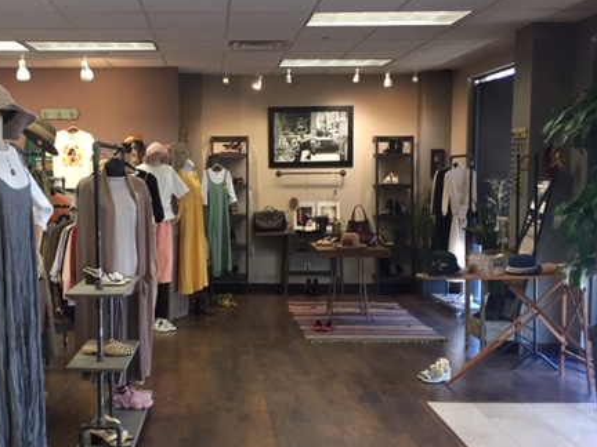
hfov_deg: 43.3
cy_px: 237
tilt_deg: -6.5
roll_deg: -1.0
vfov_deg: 33.6
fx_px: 742
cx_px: 200
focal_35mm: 43
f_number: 2.2
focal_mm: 4.15
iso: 100
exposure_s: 1/33
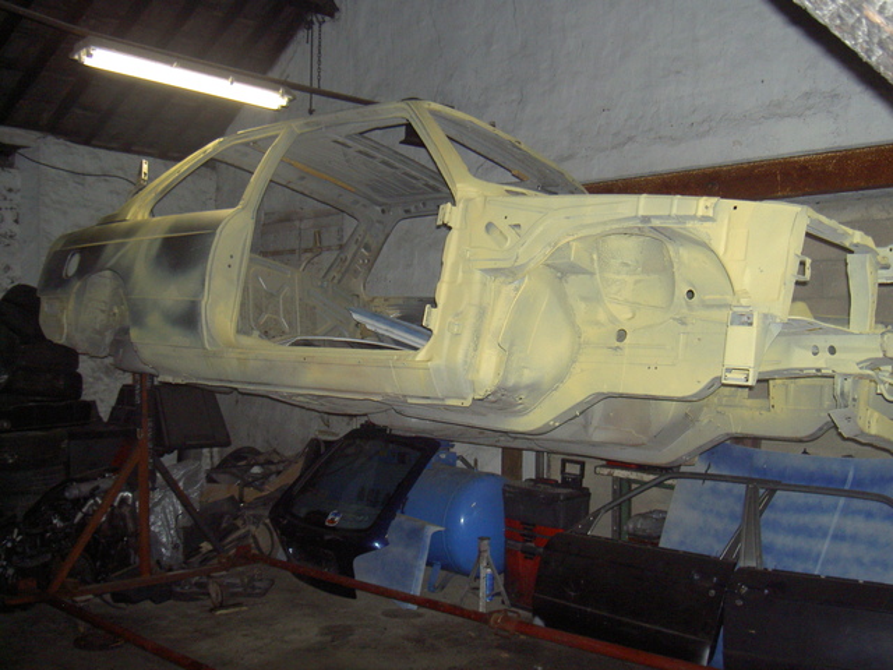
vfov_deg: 36.8
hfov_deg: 47.9
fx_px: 1006
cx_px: 446
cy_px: 335
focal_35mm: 39
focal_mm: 8
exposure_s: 1/60
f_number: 2.8
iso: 200
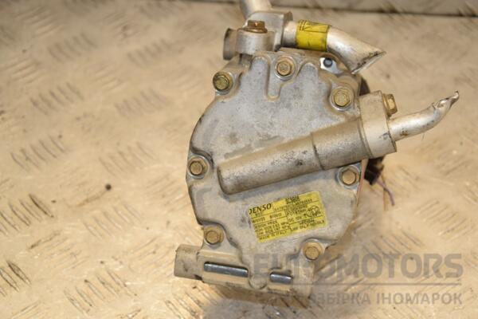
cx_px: 239
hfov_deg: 20.6
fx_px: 1314
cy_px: 160
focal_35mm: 99
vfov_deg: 13.8
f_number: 7.1
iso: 800
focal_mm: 66
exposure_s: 1/200
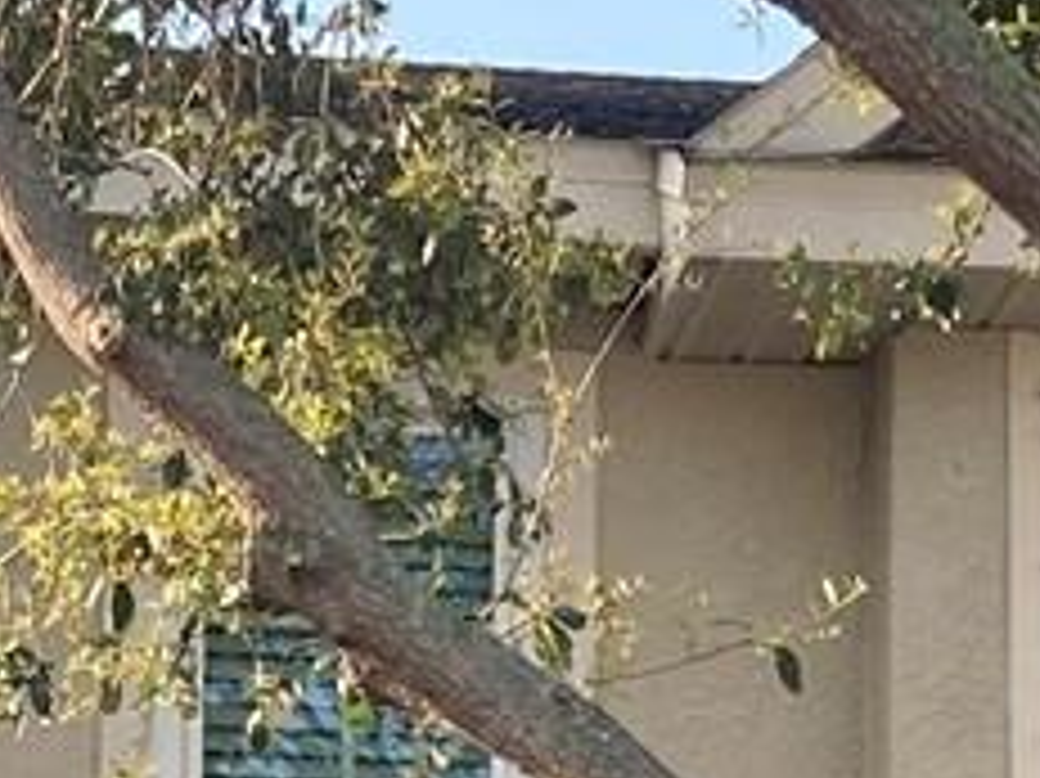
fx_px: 5825
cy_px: 1866
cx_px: 68
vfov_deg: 7.2
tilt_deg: +9.3
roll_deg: -1.0
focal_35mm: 194
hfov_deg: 10.1
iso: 20
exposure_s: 1/316
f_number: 1.8
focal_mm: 3.99
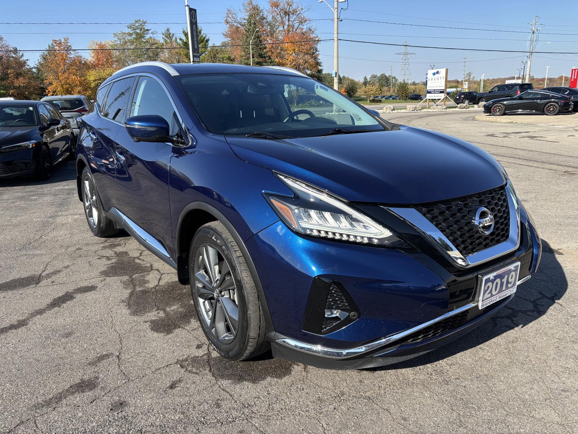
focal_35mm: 26
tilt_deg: -15.5
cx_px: 289
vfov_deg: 53.1
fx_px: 434
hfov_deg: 67.3
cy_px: 217
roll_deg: +1.6
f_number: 1.6
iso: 50
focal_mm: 5.96
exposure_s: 1/1590
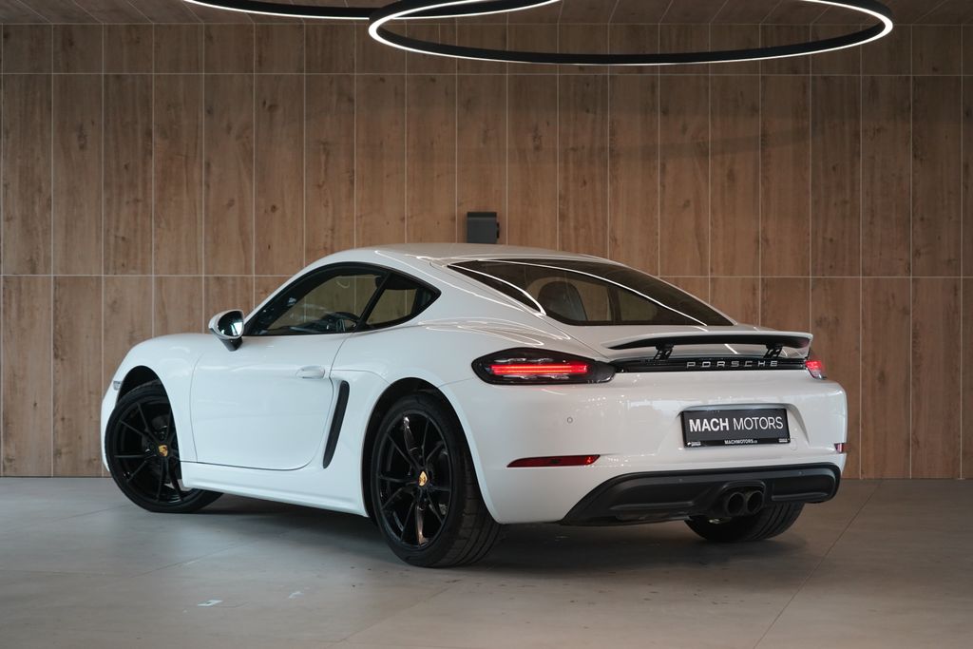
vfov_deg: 19.5
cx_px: 486
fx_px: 1892
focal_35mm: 70
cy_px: 324
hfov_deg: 28.8
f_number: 5.6
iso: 2000
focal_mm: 70
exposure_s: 1/160
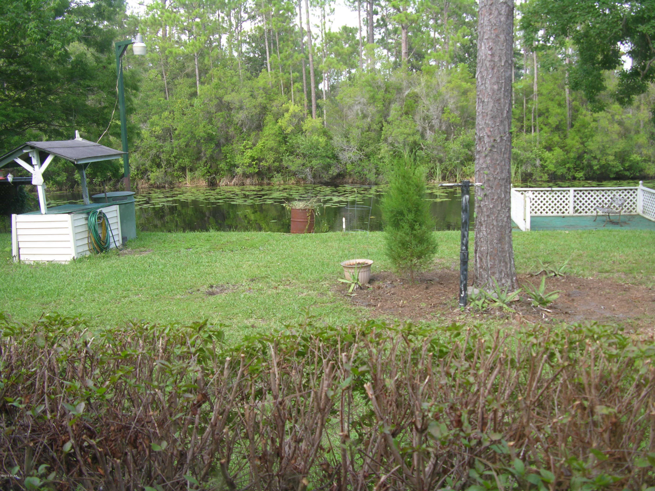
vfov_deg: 40.7
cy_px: 246
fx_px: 662
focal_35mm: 35
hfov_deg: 52.6
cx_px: 328
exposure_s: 1/46
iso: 50
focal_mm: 8.9
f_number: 3.2
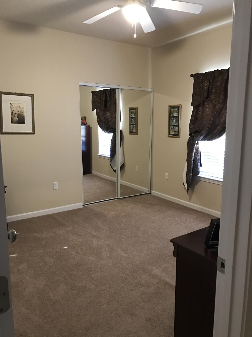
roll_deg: +0.3
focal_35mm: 28
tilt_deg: -10.5
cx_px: 126
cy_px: 168
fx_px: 272
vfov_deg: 63.4
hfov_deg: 49.7
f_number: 1.8
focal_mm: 3.99
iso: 80
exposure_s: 1/7
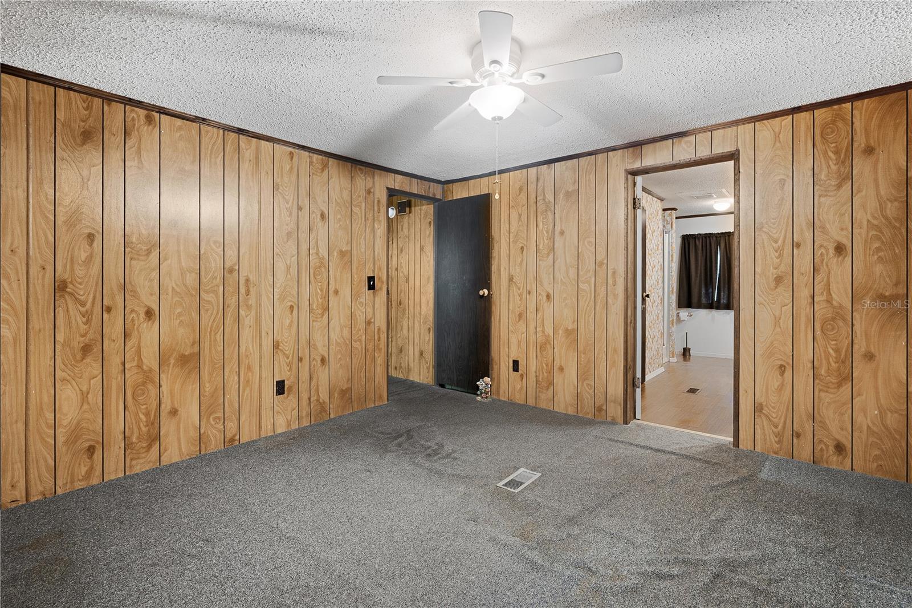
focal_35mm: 16
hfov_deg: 96.7
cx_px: 456
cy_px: 304
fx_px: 405
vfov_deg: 73.7
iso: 400
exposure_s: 15
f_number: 8
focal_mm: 16
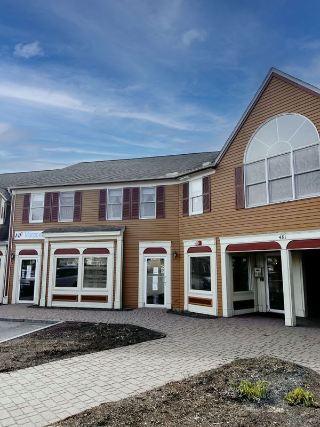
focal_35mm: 26
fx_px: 320
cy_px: 214
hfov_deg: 53.1
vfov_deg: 67.3
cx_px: 160
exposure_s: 1/10309
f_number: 1.5
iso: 50
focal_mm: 5.7
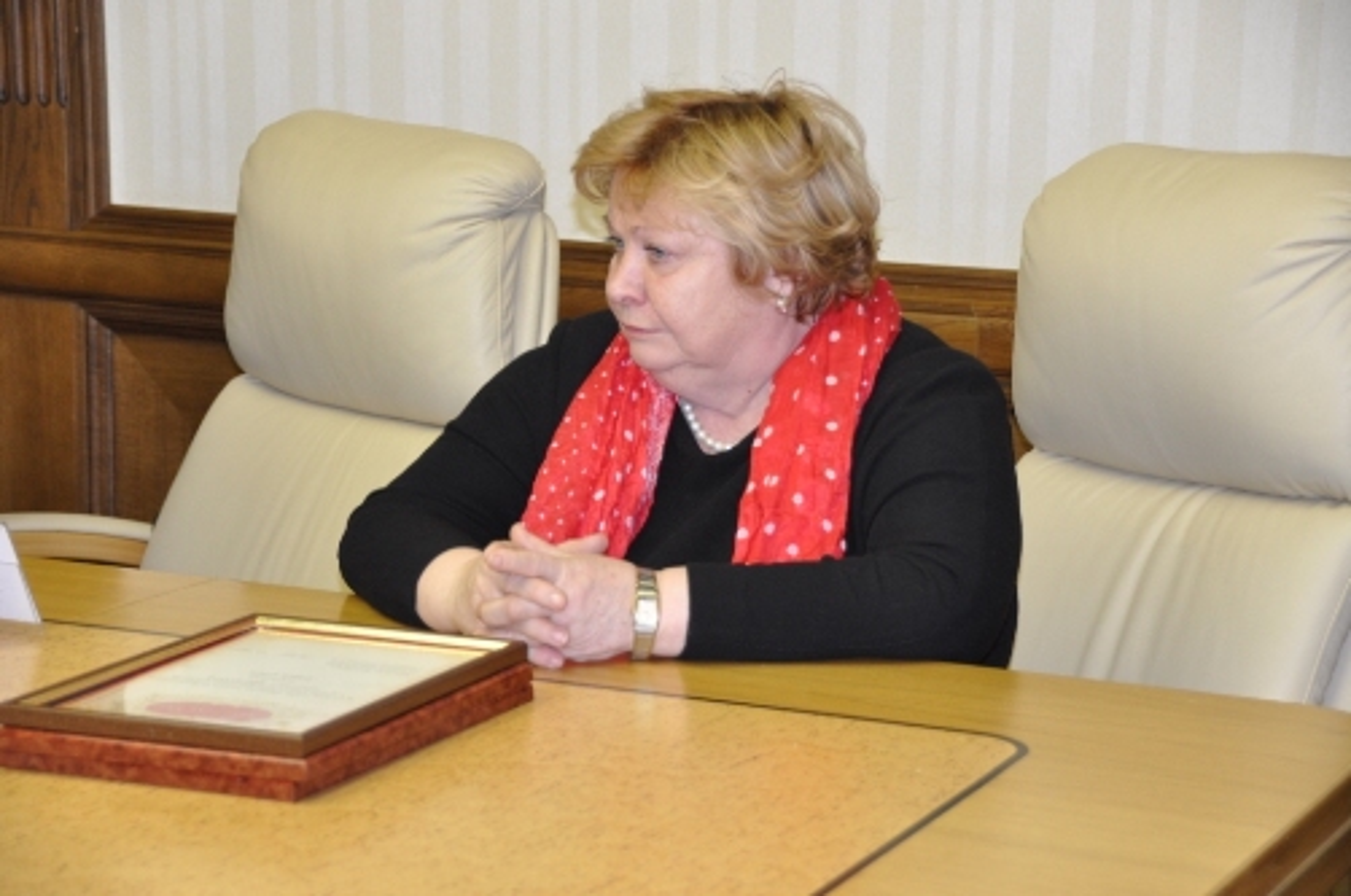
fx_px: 4215
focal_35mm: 112
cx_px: 676
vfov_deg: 12.1
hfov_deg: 18.2
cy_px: 448
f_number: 5
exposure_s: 1/100
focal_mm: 75
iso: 800
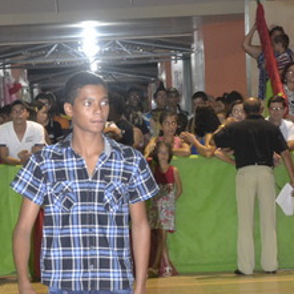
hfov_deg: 9.9
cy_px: 325
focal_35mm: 177
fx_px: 1701
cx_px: 81
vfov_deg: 9.8
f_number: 5
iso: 3200
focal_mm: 62
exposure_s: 1/60
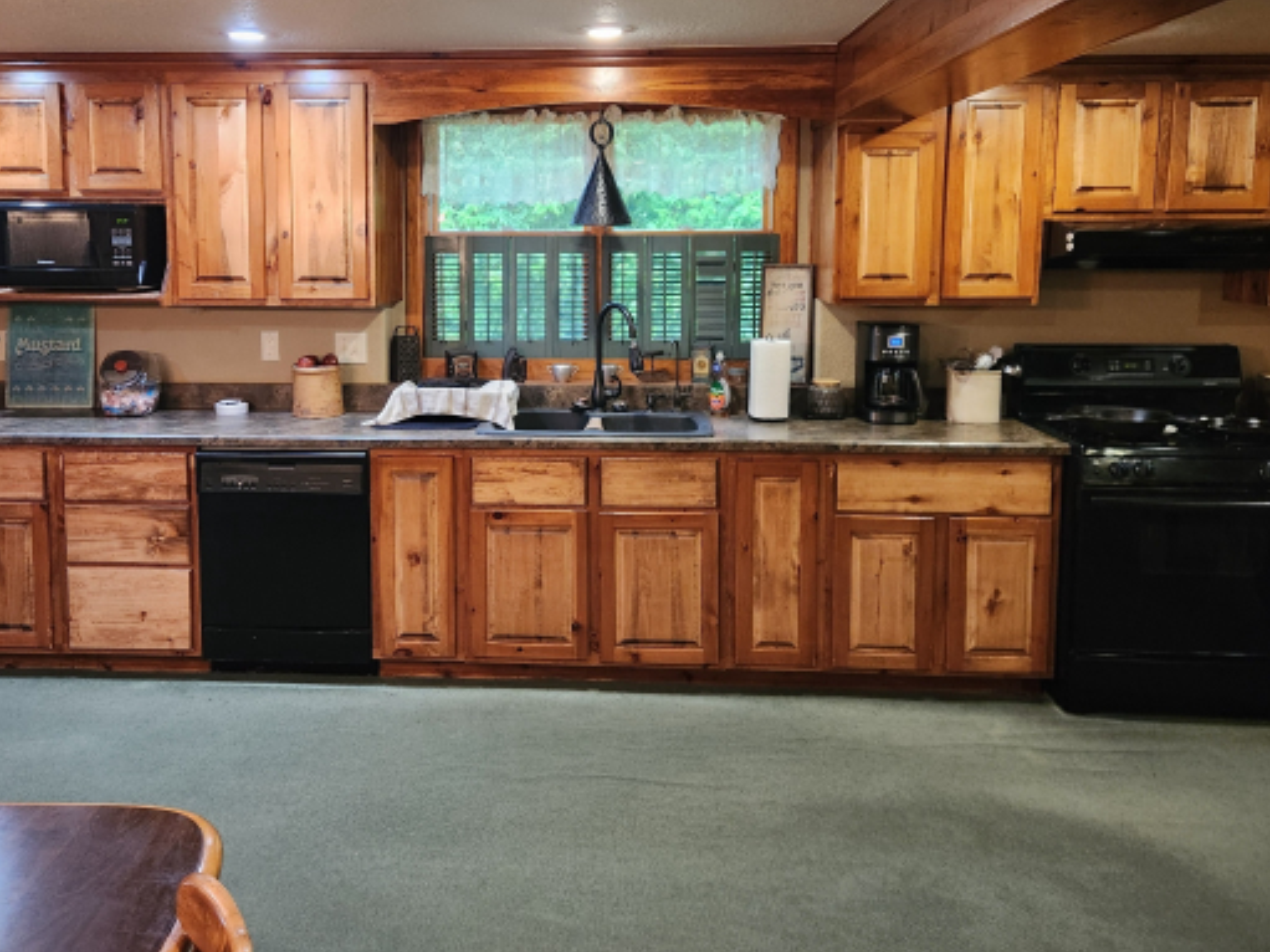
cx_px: 550
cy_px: 353
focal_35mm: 30
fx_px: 1100
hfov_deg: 59.8
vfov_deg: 46.3
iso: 800
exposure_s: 1/120
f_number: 1.8
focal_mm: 5.4
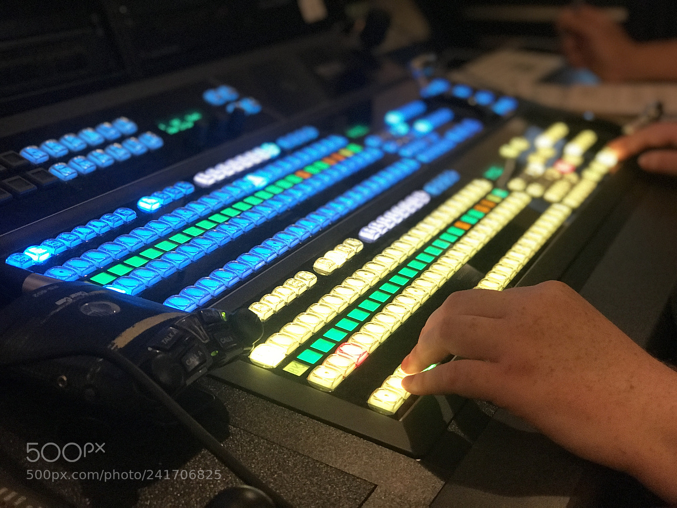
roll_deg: +1.8
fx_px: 1115
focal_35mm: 57
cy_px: 254
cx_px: 338
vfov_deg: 25.7
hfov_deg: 33.8
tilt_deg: -16.2
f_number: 2.8
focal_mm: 6.6
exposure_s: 1/60
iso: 500
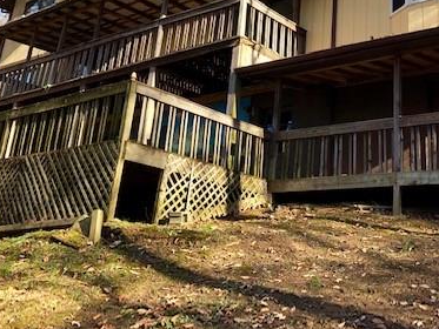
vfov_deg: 29.4
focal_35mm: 48
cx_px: 288
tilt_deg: +24.4
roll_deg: -3.9
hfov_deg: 39.2
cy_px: 51
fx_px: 609
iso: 20
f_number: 1.8
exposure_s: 1/330
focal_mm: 3.99
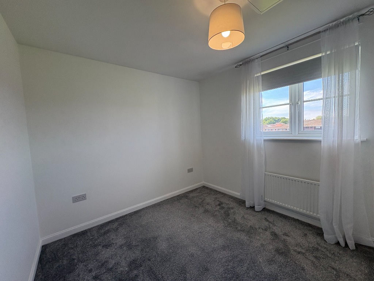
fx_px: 151
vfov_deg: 85.7
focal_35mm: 14
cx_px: 187
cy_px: 140
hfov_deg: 102.1
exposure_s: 1/114
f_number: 2.2
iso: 80
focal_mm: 2.22
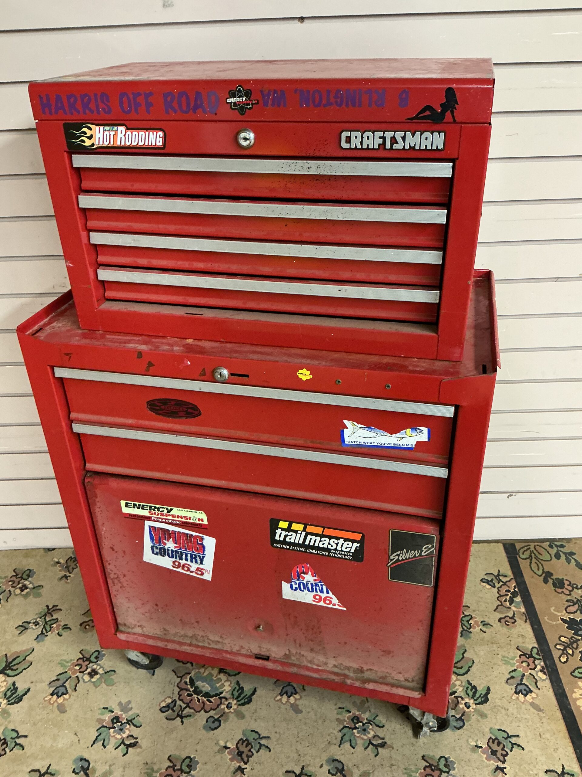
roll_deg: +2.9
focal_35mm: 29
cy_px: 388
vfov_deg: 61.7
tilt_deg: -31.8
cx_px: 291
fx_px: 650
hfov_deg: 48.2
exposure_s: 1/40
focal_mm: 3
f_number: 1.8
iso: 200
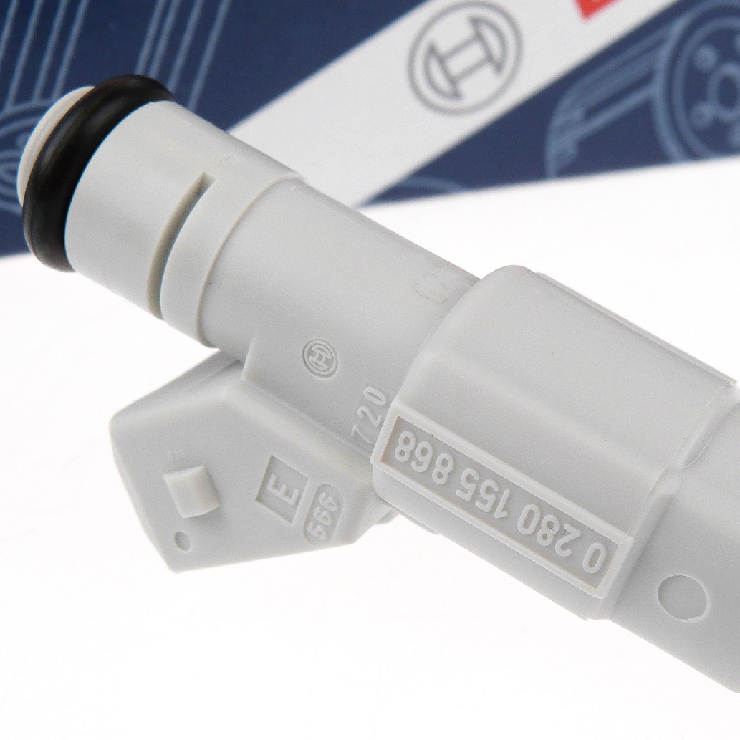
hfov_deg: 26.3
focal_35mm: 65
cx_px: 494
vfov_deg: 26.4
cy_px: 452
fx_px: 1572
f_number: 4
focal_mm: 6.7
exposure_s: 1/100
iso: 100
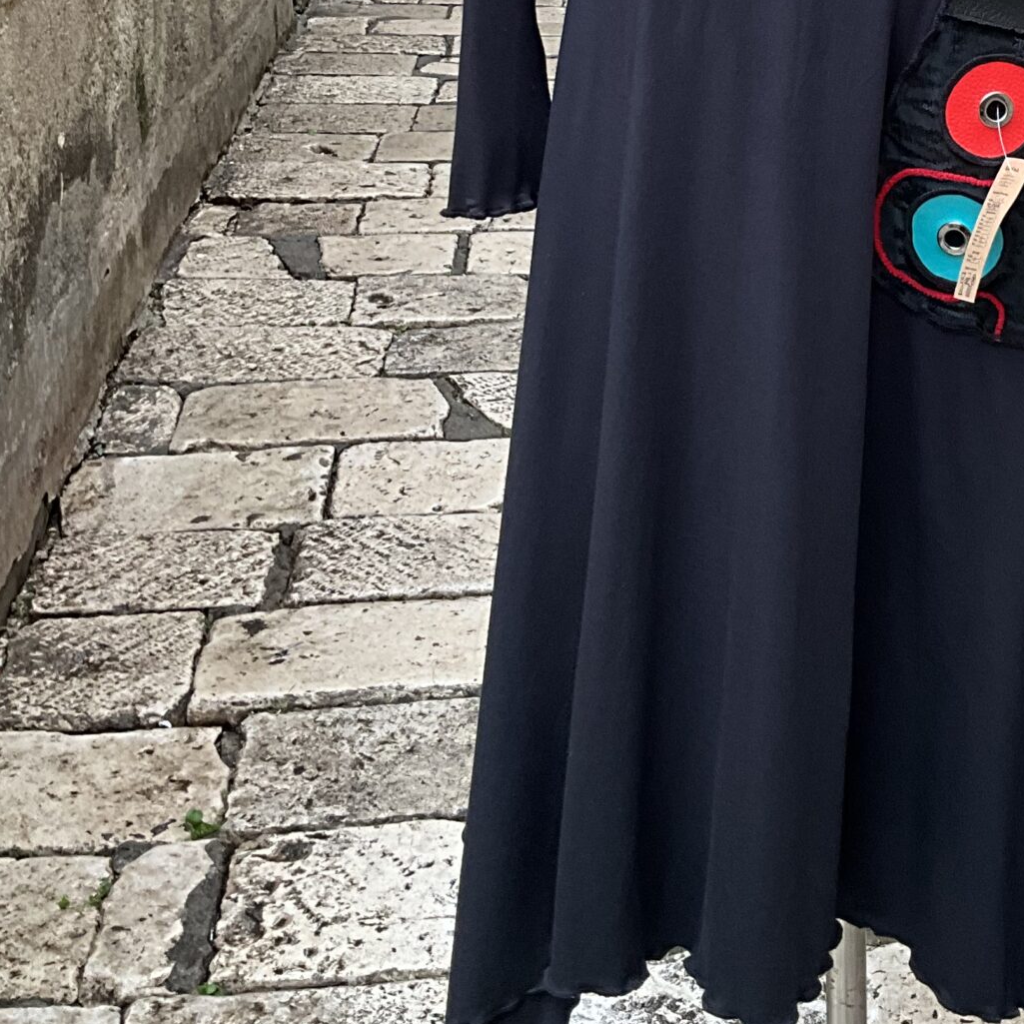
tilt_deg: -7.2
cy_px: -9
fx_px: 2142
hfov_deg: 26.3
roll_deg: -2.2
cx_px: 860
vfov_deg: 25.5
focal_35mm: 64
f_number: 1.8
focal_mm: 3
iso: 64
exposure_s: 1/100
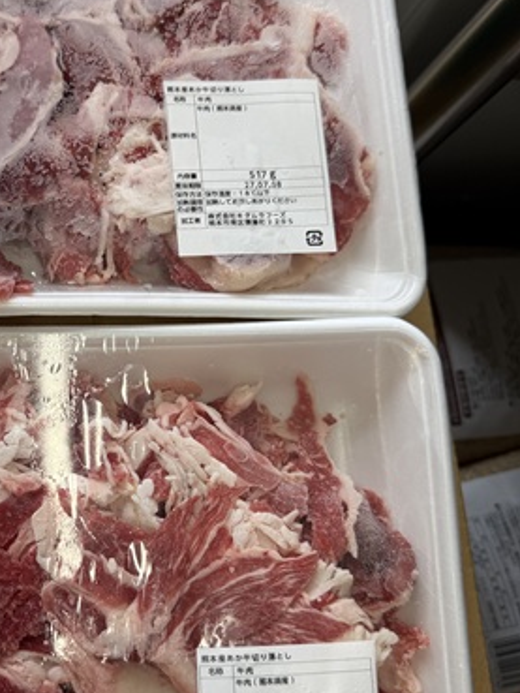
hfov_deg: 35.6
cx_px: 101
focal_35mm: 39
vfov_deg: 47.8
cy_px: 374
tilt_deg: -77.9
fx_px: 781
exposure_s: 1/368
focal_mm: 6.76
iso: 80
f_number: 1.78
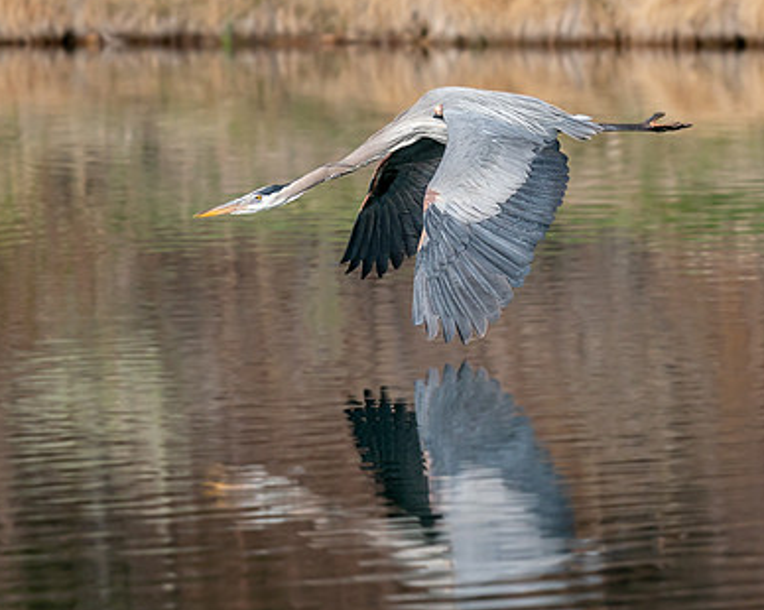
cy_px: 209
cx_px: 554
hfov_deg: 2.1
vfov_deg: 1.7
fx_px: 20453
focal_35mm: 905
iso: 2000
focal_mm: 498
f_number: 9
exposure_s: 1/2500
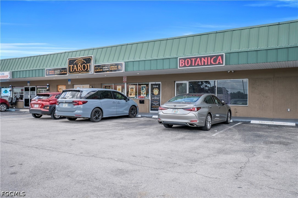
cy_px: 99
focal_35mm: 30
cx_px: 149
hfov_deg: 61.9
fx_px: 248
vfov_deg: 43.6
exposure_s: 1/160
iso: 100
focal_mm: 20
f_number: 6.3
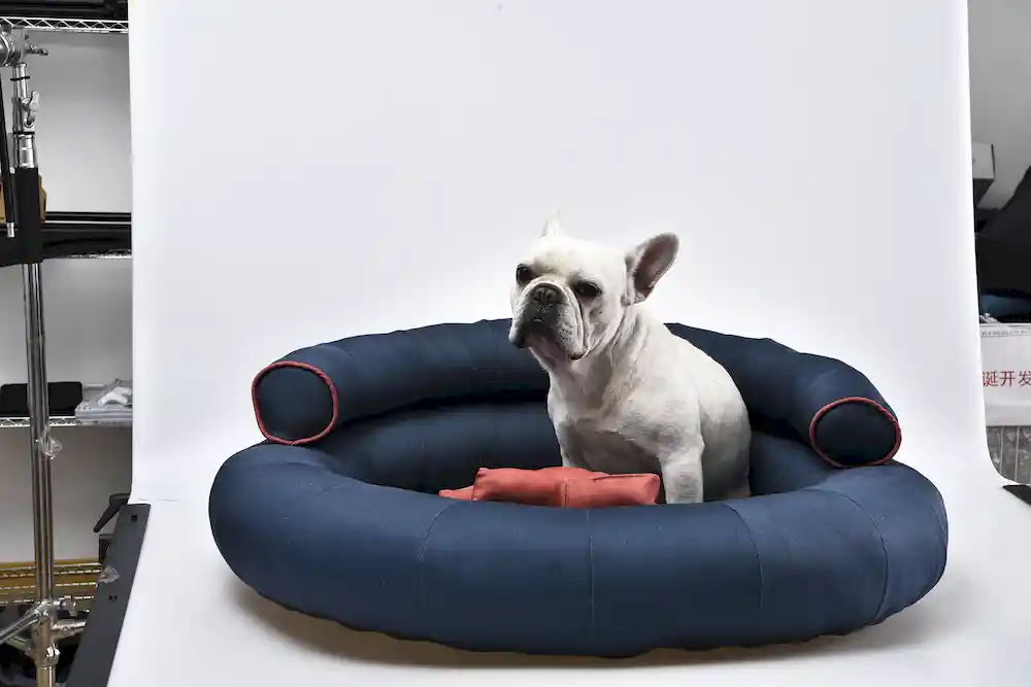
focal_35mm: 62
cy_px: 344
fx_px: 1776
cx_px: 516
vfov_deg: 21.9
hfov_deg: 32.4
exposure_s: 1/125
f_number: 11
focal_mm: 62
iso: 250
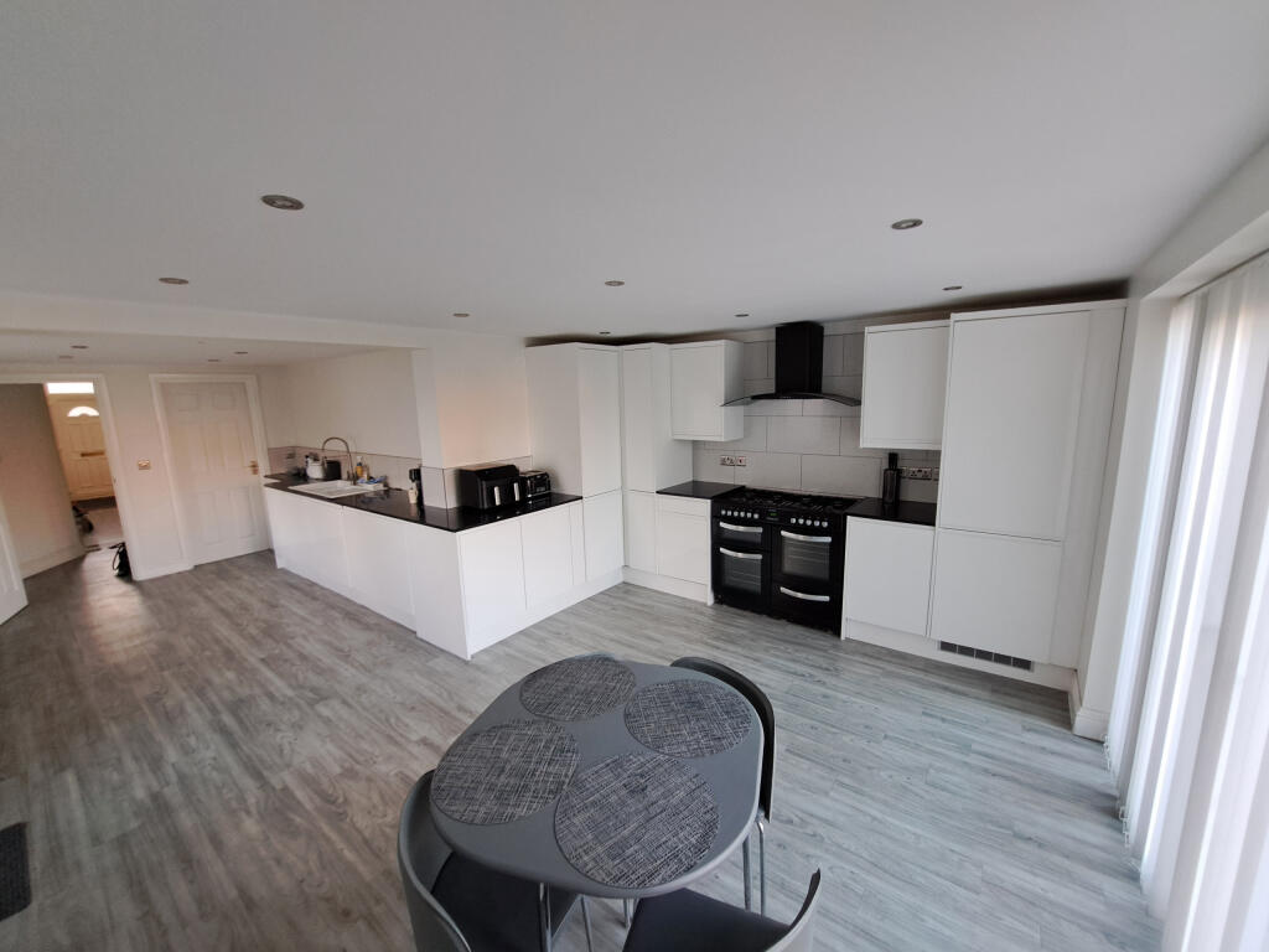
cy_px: 476
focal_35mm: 13
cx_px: 634
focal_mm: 1.74
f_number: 2.2
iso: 160
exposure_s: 1/50
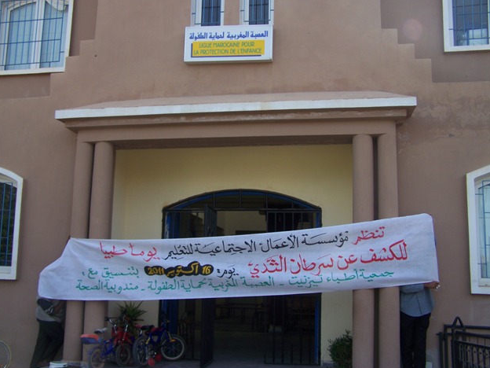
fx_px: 552
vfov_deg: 36.8
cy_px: 182
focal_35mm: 39
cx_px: 243
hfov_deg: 47.9
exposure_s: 1/400
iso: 64
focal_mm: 6.3
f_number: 2.8
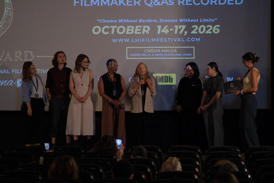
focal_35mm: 128
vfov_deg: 10.7
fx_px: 974
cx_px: 137
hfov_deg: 16.0
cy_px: 92
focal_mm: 85
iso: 3200
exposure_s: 1/180
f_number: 1.8
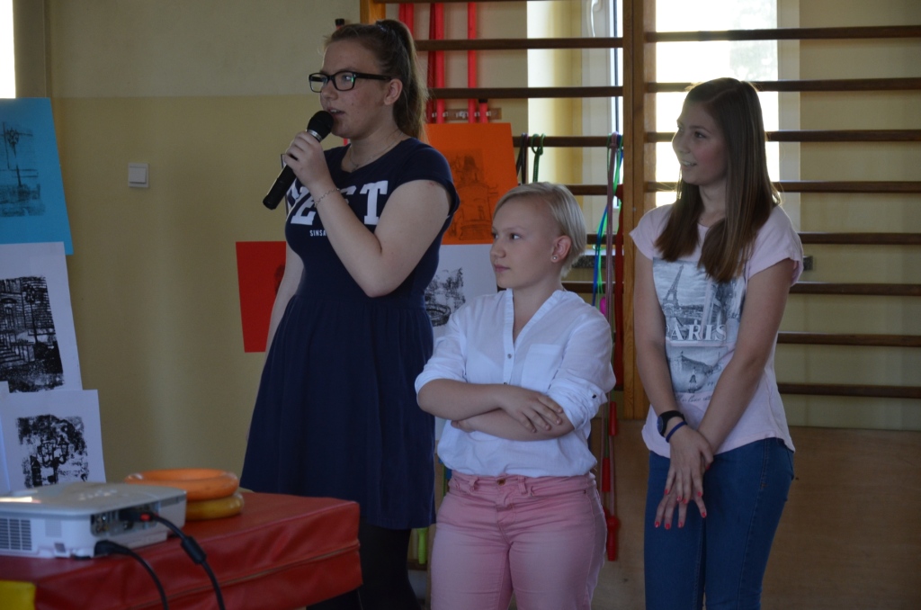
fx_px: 3063
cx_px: 460
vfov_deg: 11.4
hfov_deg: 17.1
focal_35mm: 120
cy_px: 305
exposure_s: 1/60
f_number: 5.3
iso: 640
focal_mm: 80
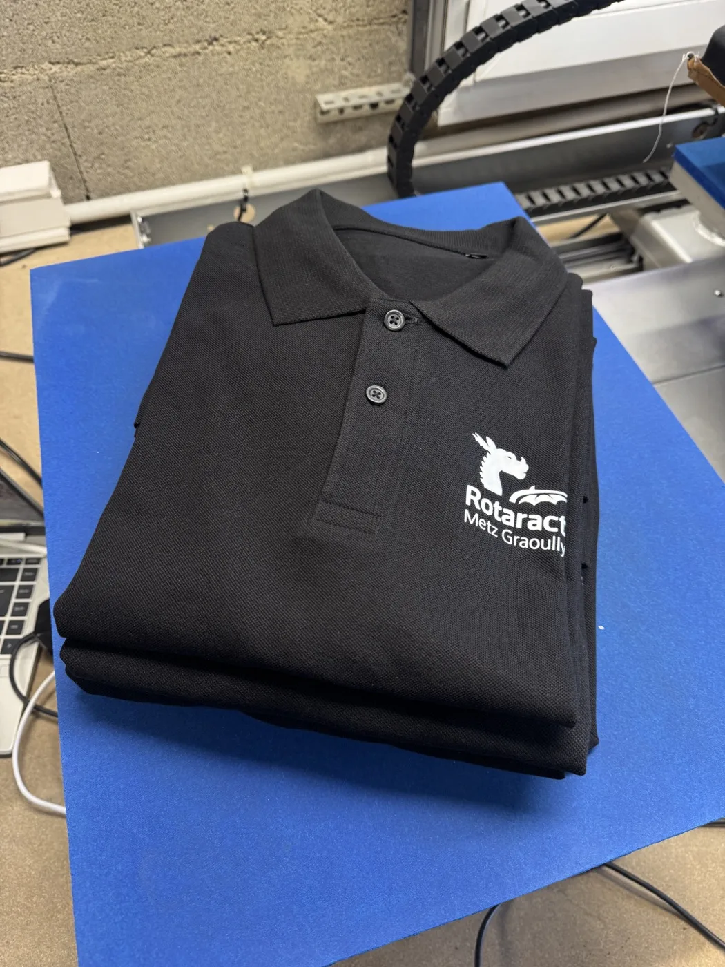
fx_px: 670
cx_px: 362
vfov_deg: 71.6
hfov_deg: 56.8
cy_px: 484
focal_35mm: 24
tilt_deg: -54.2
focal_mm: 6.76
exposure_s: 1/50
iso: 160
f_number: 1.78
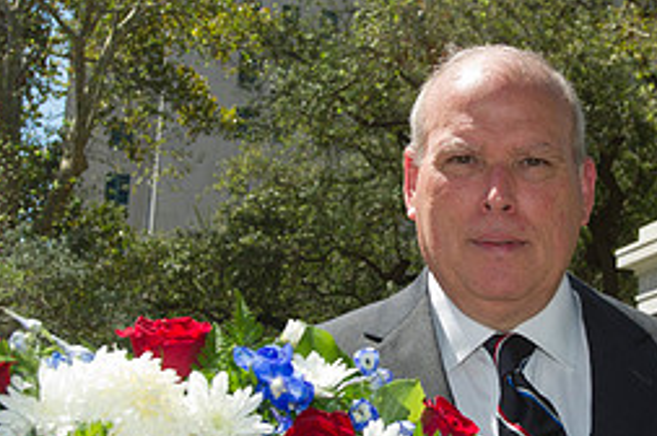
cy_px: 228
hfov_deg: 25.8
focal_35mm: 78
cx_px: 467
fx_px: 1422
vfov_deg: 17.4
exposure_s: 1/250
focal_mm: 34
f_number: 8
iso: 200
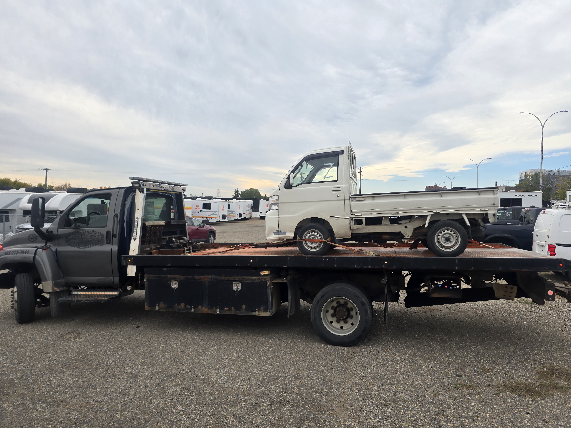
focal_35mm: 23
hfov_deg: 73.9
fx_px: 379
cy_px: 214
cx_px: 286
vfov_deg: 58.9
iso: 12
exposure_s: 1/423
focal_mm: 6.3
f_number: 1.7
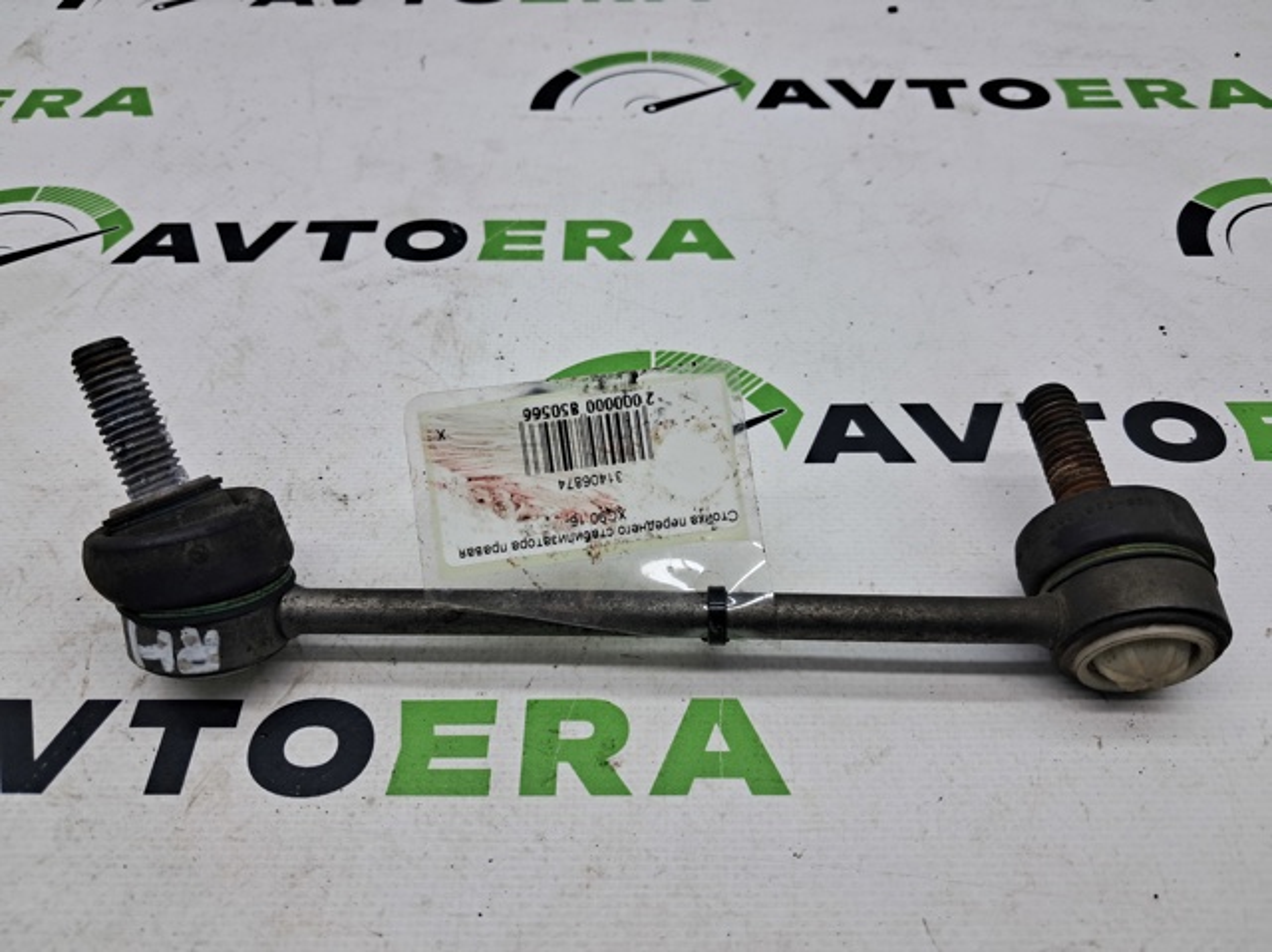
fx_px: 991
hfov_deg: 65.4
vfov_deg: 51.3
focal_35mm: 27
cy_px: 476
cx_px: 636
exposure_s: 1/100
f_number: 1.8
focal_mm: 4
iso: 50
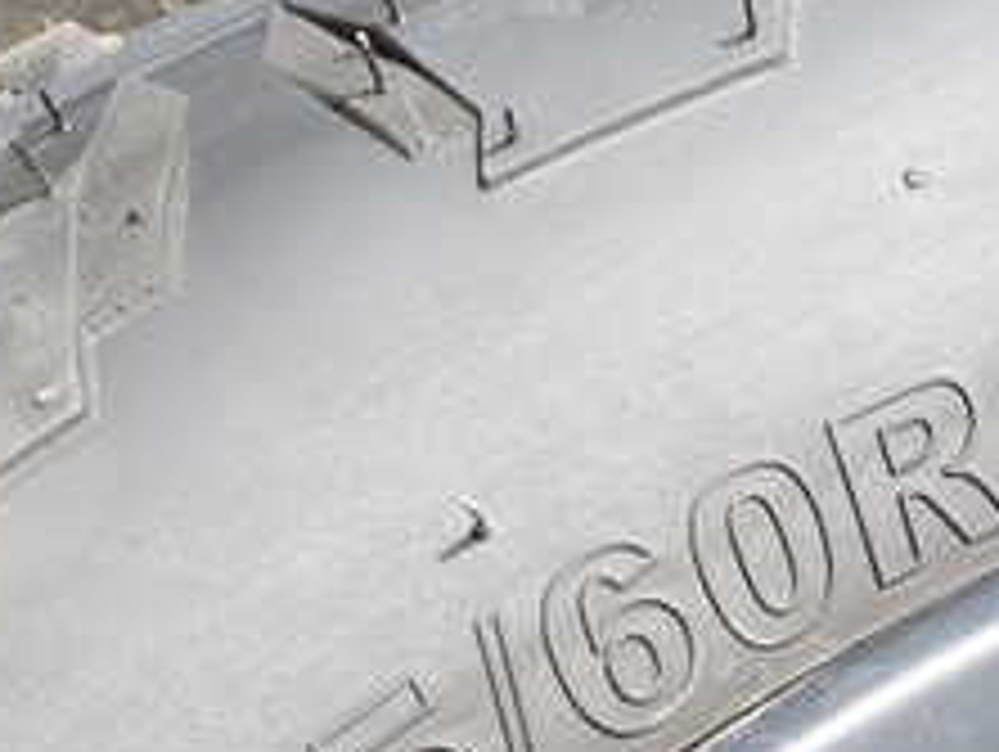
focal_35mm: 81
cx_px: 1143
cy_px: 784
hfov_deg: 22.5
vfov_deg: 17.7
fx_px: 2340
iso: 100
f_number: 3.2
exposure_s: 1/200
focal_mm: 5.4
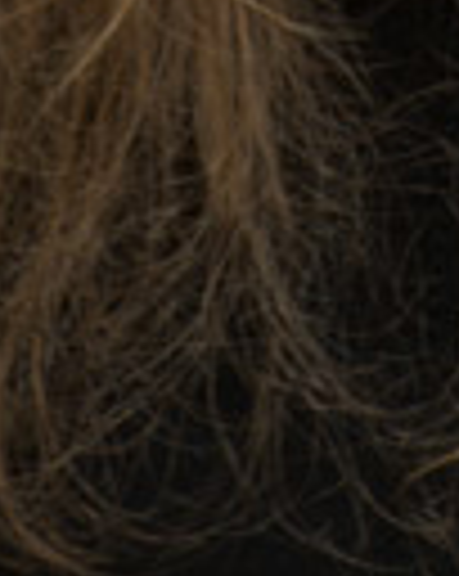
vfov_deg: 2.8
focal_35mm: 680
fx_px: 11575
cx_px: 475
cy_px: -580
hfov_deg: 2.3
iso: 500
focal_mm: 155
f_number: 7.1
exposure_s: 1/80
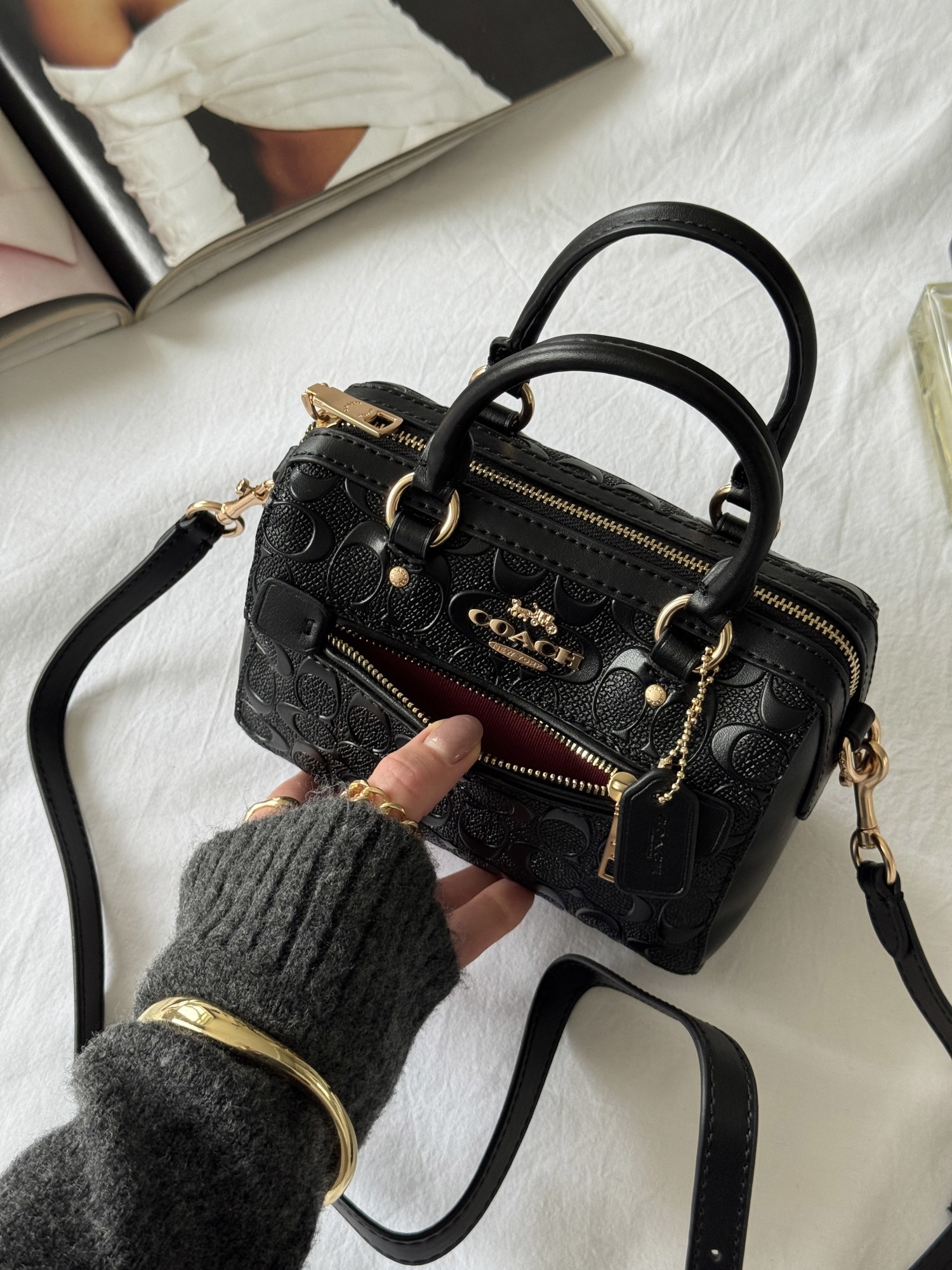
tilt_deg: -63.7
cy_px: 635
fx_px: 1760
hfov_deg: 30.3
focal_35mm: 48
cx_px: 476
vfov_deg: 39.7
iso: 100
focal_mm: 6.76
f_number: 1.78
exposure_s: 1/117
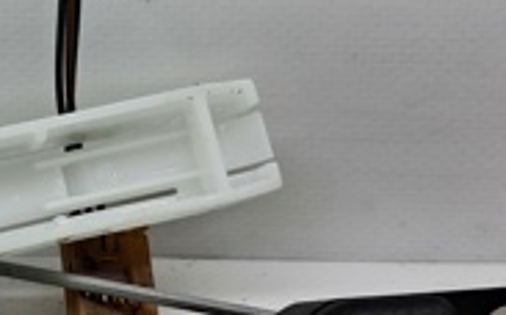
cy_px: 29
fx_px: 1378
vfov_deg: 12.9
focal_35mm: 100
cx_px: -25
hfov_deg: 20.0
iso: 50
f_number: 1.8
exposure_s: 1/120
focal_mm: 4
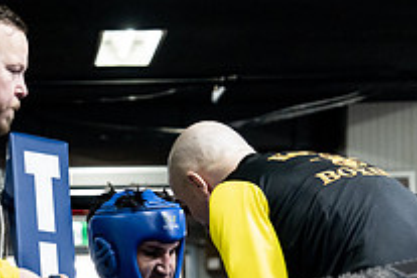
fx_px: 2270
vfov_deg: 6.9
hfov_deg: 10.5
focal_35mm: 196
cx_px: 109
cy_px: 356
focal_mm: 70
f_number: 2.8
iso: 8000
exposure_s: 1/1000
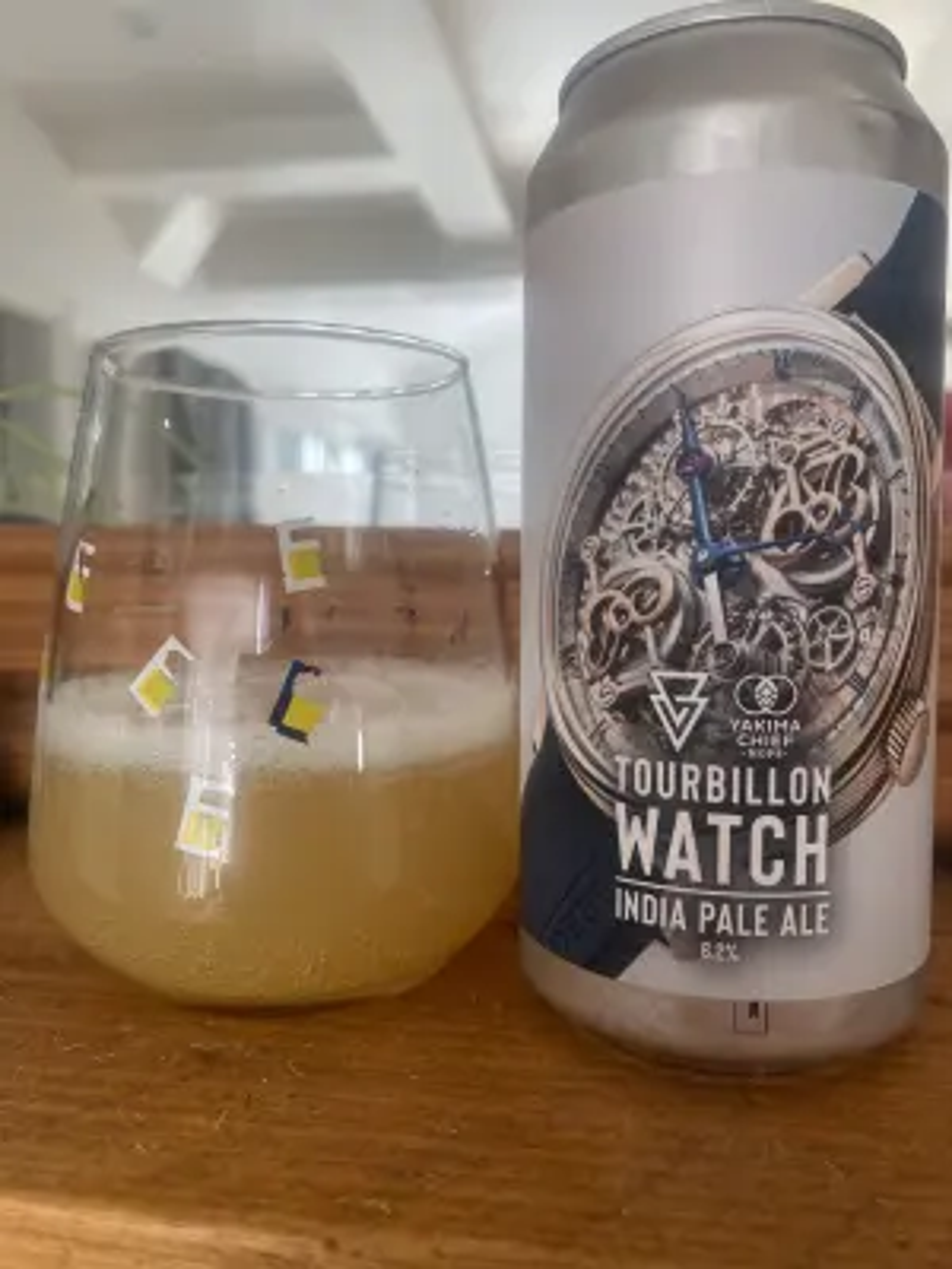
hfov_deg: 54.9
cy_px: 634
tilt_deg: -2.7
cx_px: 476
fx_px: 917
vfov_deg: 69.4
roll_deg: -3.0
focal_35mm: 25
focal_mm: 4.25
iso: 80
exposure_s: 1/122
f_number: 1.8
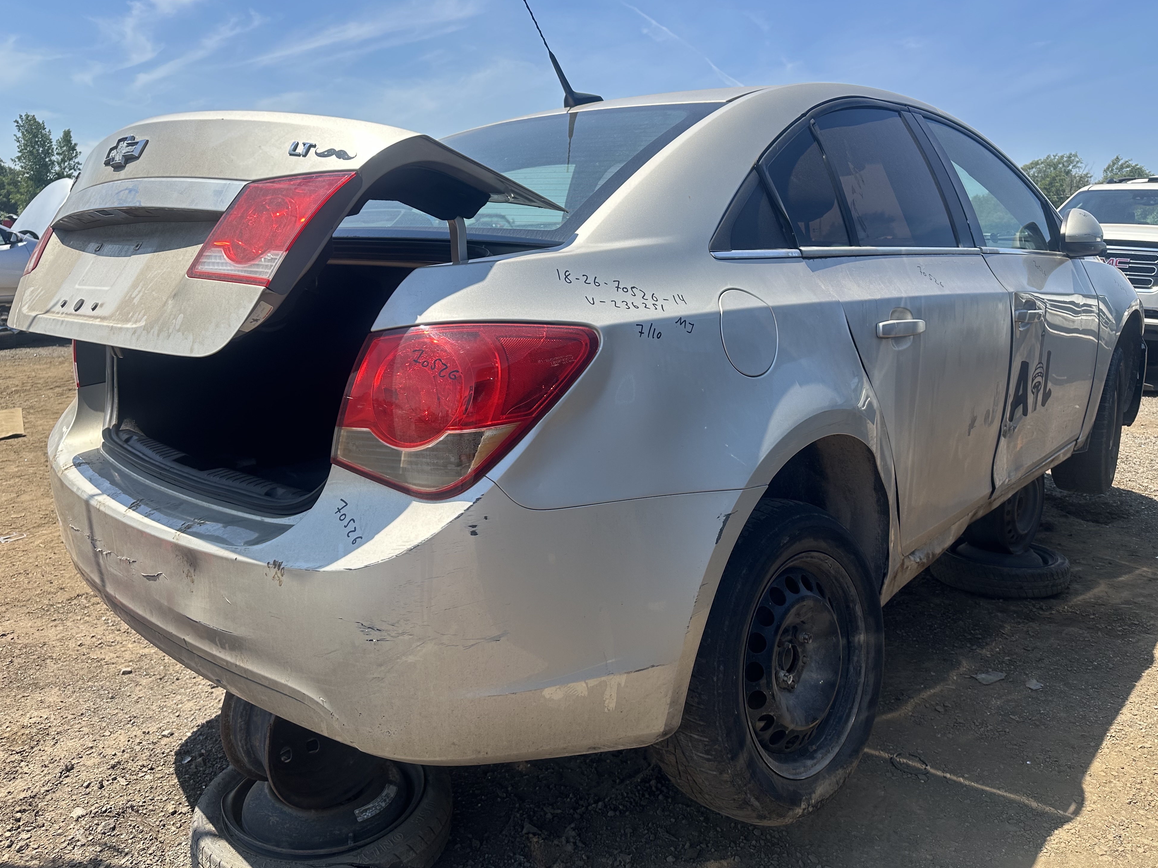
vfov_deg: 54.9
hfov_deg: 69.4
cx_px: 582
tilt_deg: -10.2
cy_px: 431
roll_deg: +0.4
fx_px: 836
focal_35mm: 25
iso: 80
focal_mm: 6.86
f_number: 1.78
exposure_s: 1/2469
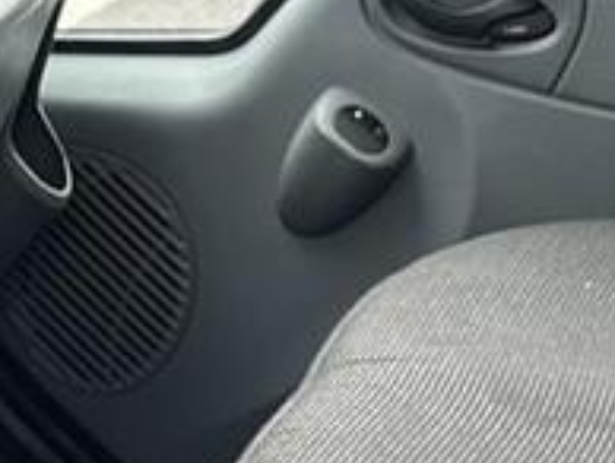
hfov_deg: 11.0
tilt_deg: -14.3
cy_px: 162
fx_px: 3166
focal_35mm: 178
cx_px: -51
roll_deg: +0.3
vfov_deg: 8.4
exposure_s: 1/121
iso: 64
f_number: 1.78
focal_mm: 6.86
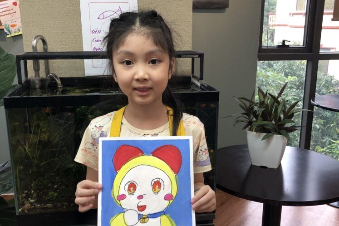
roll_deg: +0.3
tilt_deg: -14.1
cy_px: 122
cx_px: 170
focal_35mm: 39
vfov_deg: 34.2
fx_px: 367
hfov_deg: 49.6
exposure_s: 1/40
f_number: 1.8
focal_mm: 3.99
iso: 20
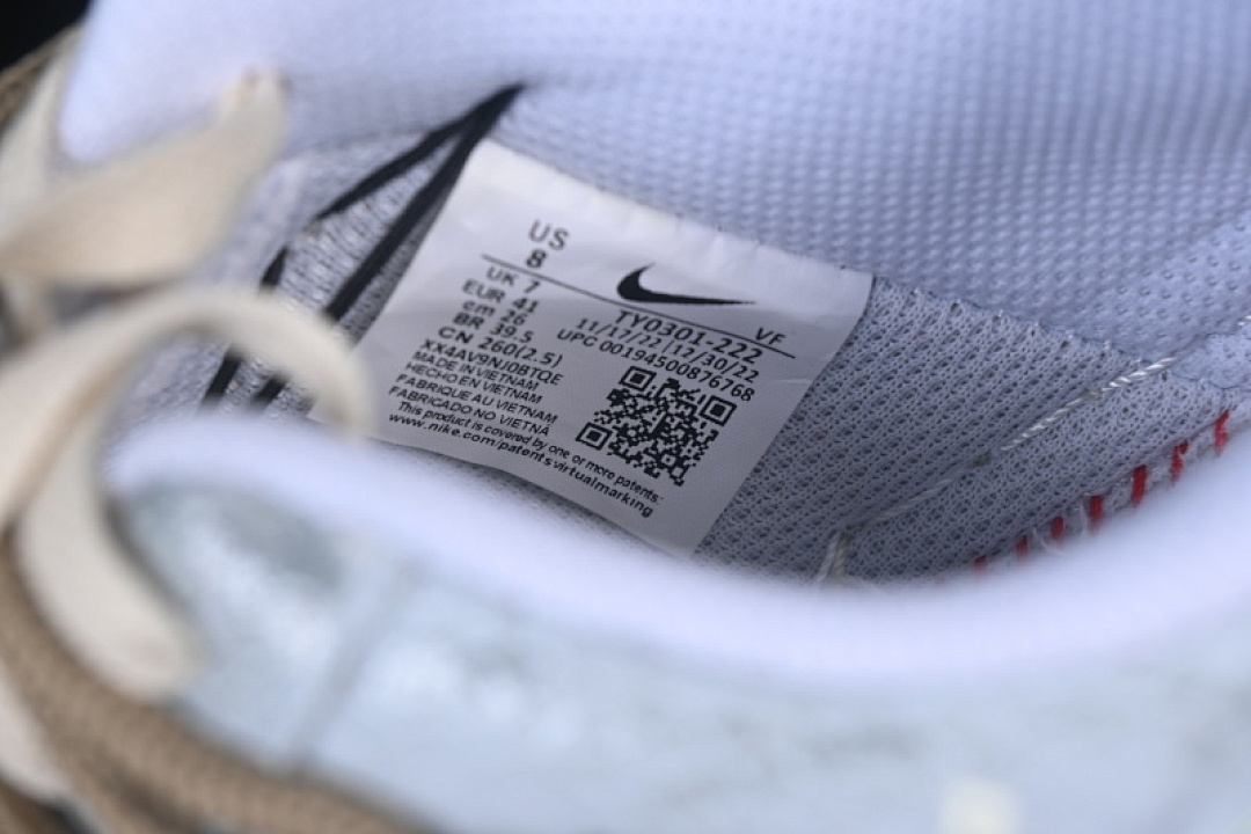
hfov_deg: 27.0
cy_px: 417
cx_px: 626
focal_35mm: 75
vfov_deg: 18.2
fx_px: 2606
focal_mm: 50
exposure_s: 1/100
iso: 160
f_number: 7.1
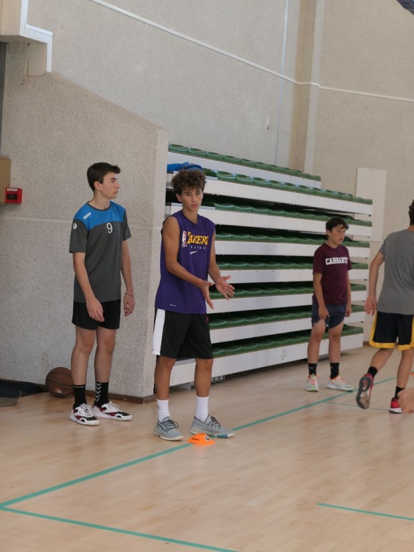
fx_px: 1244
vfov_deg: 25.0
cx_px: 207
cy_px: 276
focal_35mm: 78
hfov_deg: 18.9
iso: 400
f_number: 2.8
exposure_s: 1/125
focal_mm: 26.4
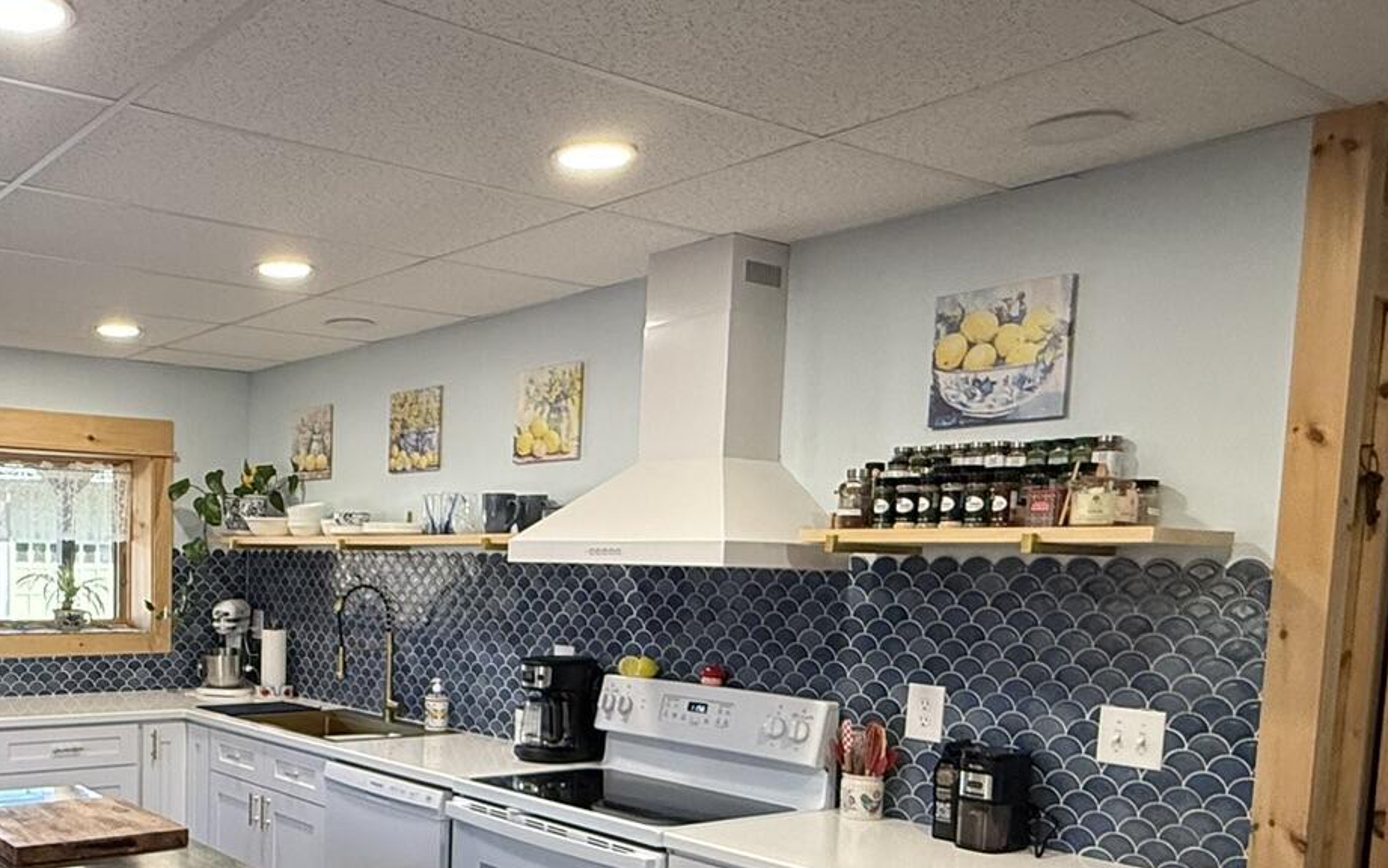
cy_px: 663
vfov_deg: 37.3
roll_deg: -0.5
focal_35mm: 33
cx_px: 283
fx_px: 1249
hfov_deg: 54.3
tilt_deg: -5.7
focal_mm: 2.22
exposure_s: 1/120
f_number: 2.2
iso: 250
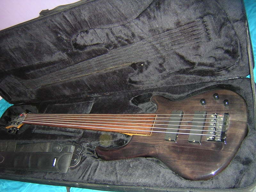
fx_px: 266
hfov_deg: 51.4
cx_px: 128
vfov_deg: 39.7
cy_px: 96
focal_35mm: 36
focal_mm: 4.7
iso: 388
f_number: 2.6
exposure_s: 1/60.1
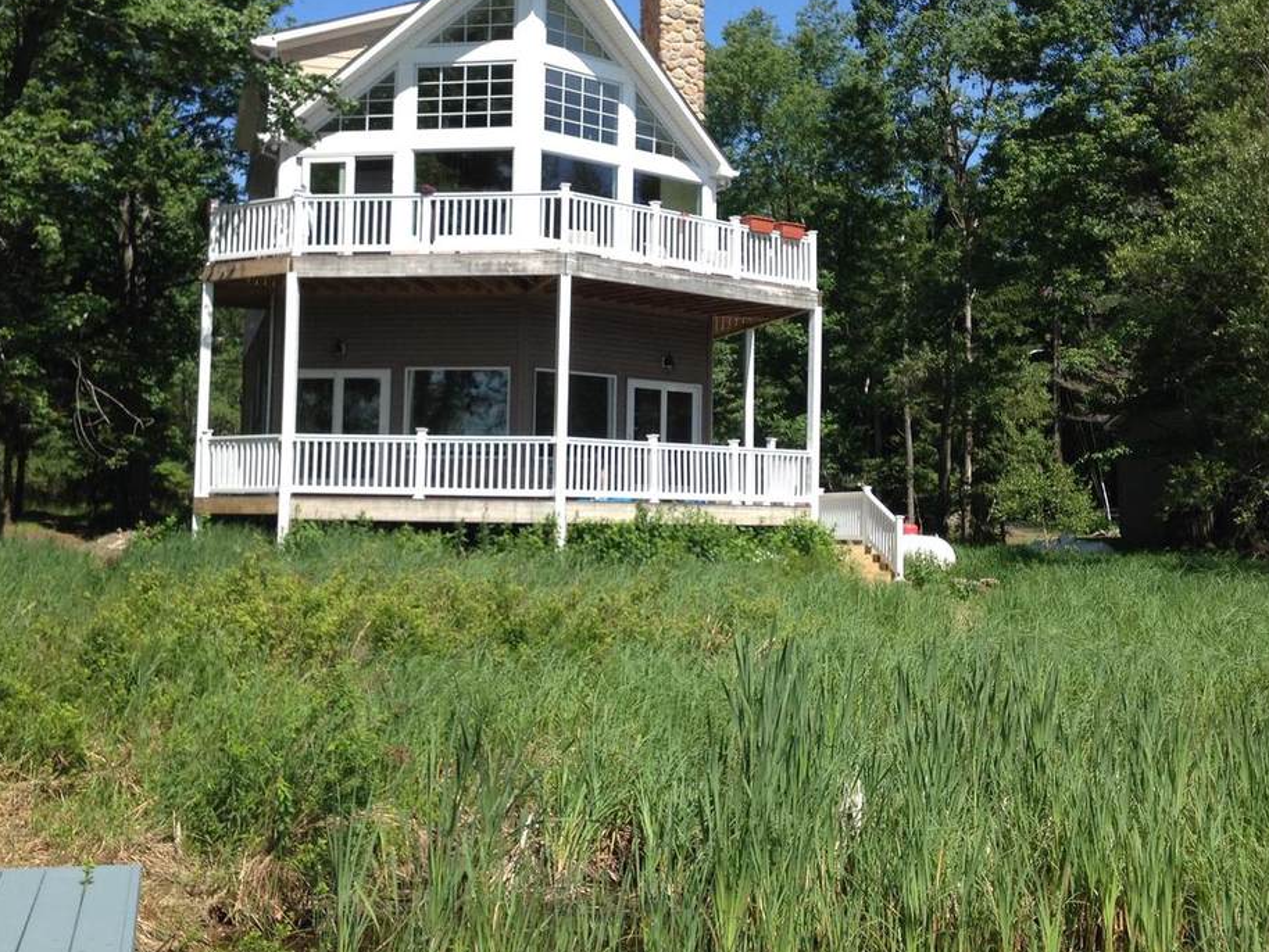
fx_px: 1797
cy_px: 361
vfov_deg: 29.6
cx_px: 639
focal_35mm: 49
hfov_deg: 38.9
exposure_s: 1/1200
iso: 50
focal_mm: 4.28
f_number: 2.4
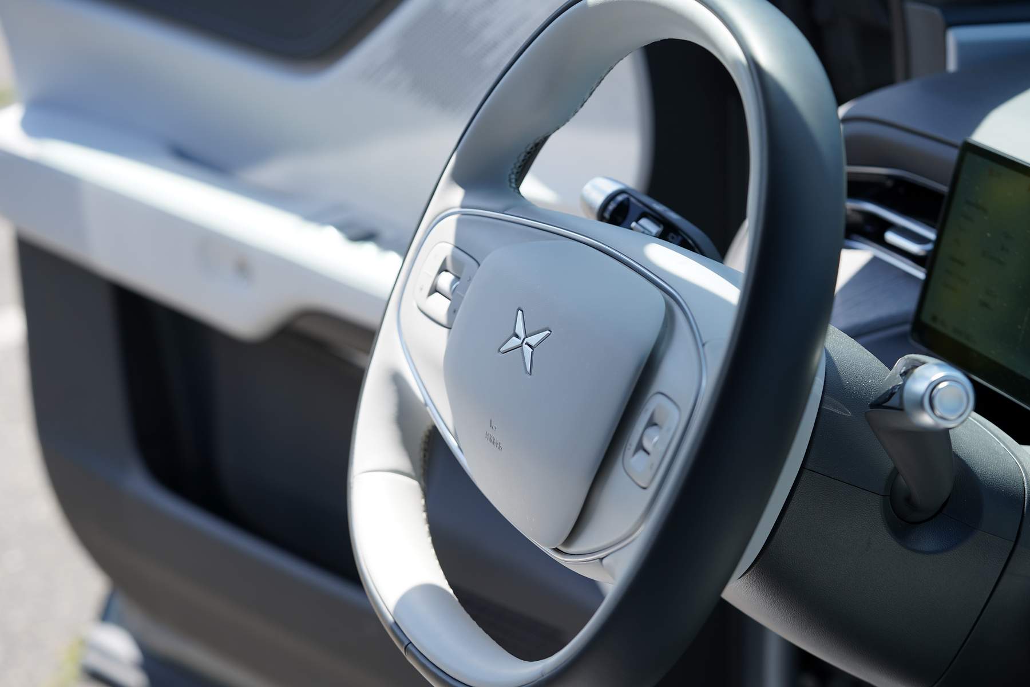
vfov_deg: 15.2
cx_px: 515
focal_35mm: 90
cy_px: 344
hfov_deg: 22.6
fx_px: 2575
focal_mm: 90
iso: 100
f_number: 5.6
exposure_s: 1/200
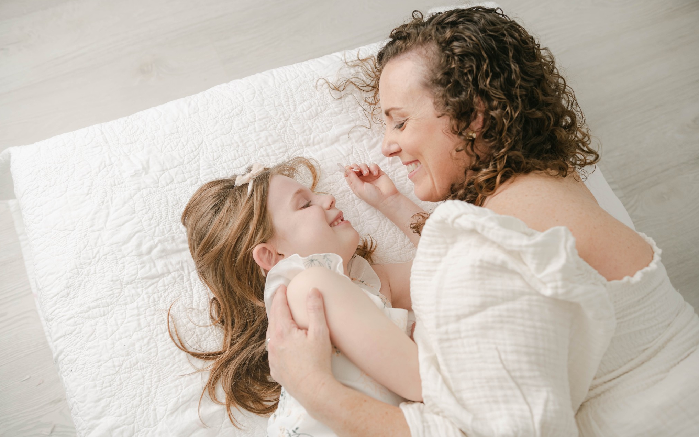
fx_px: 743
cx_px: 348
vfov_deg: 32.8
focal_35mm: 39
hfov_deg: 50.4
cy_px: 206
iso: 400
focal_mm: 38
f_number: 4
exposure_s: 1/200
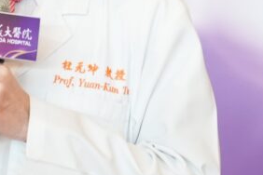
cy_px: -109
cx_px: -7
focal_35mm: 726
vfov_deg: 1.9
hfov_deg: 2.8
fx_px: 5303
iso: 6400
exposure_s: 1/250
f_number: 4
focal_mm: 200
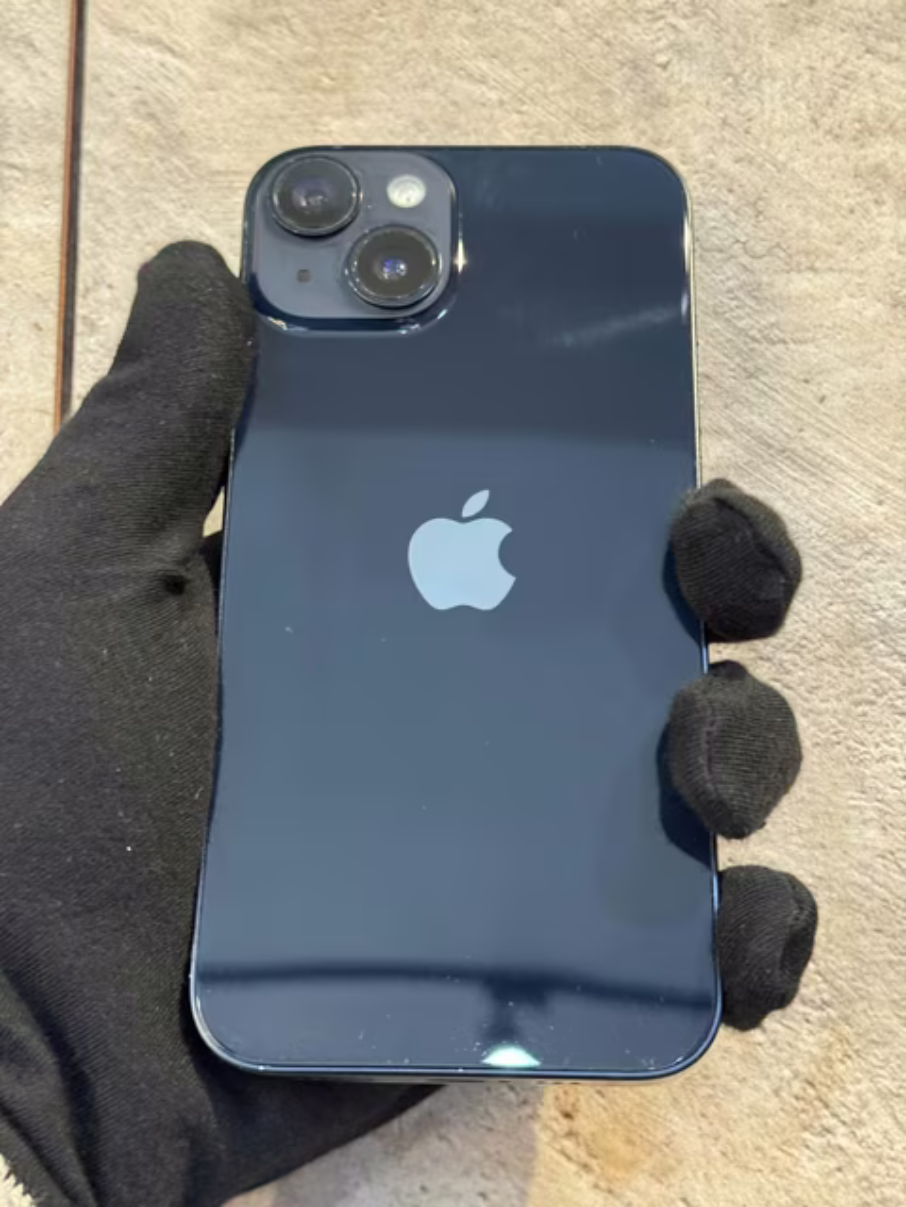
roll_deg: -0.2
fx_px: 1675
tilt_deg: +4.6
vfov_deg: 39.7
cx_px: 453
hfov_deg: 30.3
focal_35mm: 48
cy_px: 604
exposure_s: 1/33
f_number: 1.78
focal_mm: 6.76
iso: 250
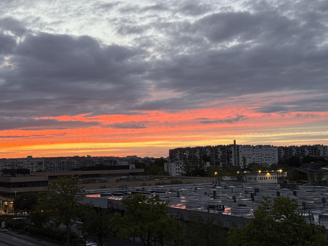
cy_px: 123
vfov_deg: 30.3
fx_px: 455
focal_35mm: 48
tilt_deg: +4.5
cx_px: 164
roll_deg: +1.3
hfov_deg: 39.7
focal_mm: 6.76
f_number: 1.78
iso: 100
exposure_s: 1/83
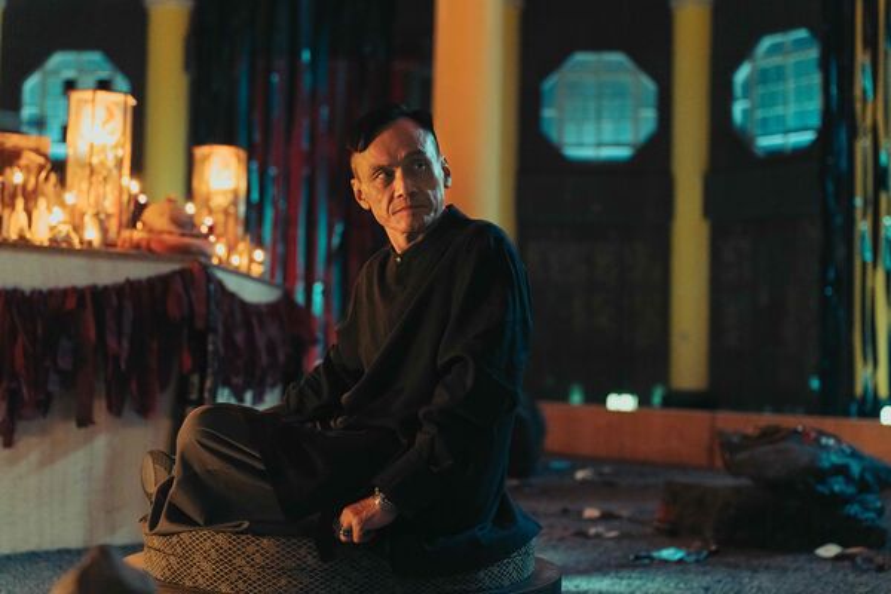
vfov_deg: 27.5
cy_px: 297
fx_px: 1213
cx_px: 446
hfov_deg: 40.3
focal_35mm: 49
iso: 8000
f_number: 2.2
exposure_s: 1/100
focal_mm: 49
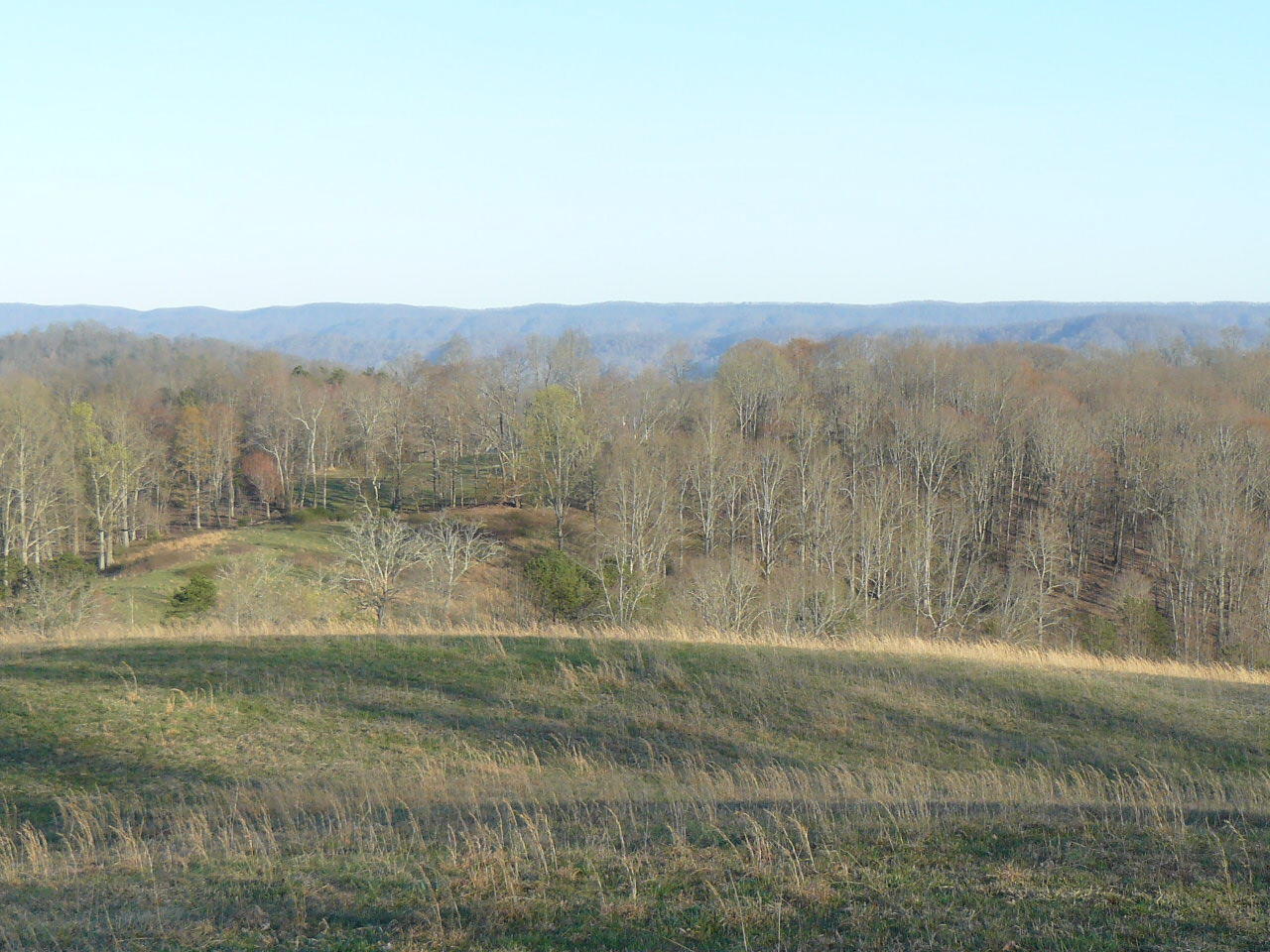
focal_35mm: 74
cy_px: 476
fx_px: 2715
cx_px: 635
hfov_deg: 26.3
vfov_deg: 19.9
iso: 100
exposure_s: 1/500
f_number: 3.2
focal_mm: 8.2
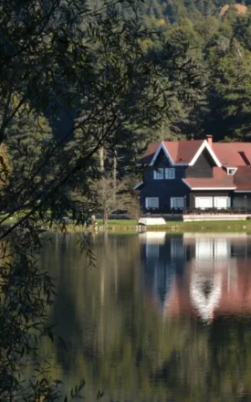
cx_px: 267
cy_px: 192
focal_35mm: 165
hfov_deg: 7.9
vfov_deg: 12.7
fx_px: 1806
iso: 100
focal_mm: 62
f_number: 14
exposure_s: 1/60
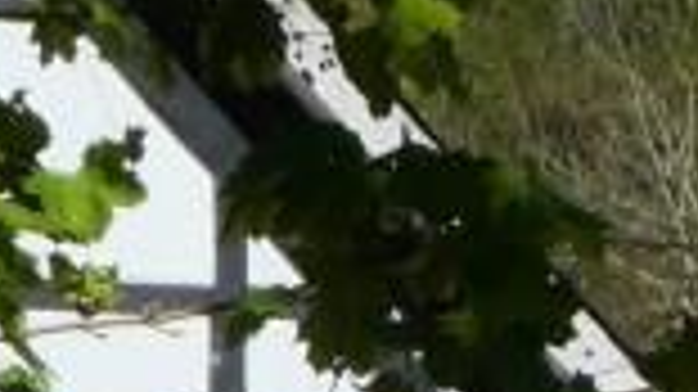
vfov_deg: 3.5
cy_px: 964
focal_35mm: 339
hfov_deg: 6.2
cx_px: 1446
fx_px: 6271
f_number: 4.5
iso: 80
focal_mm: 8.4
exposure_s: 1/800
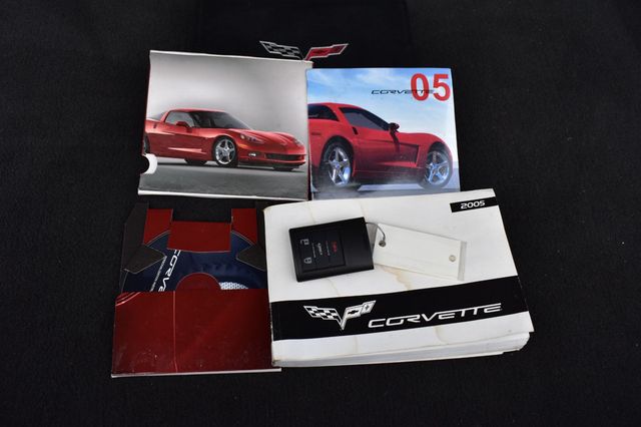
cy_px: 214
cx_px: 320
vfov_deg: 43.6
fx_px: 534
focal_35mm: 30
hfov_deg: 62.0
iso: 400
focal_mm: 20
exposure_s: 1/100
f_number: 9
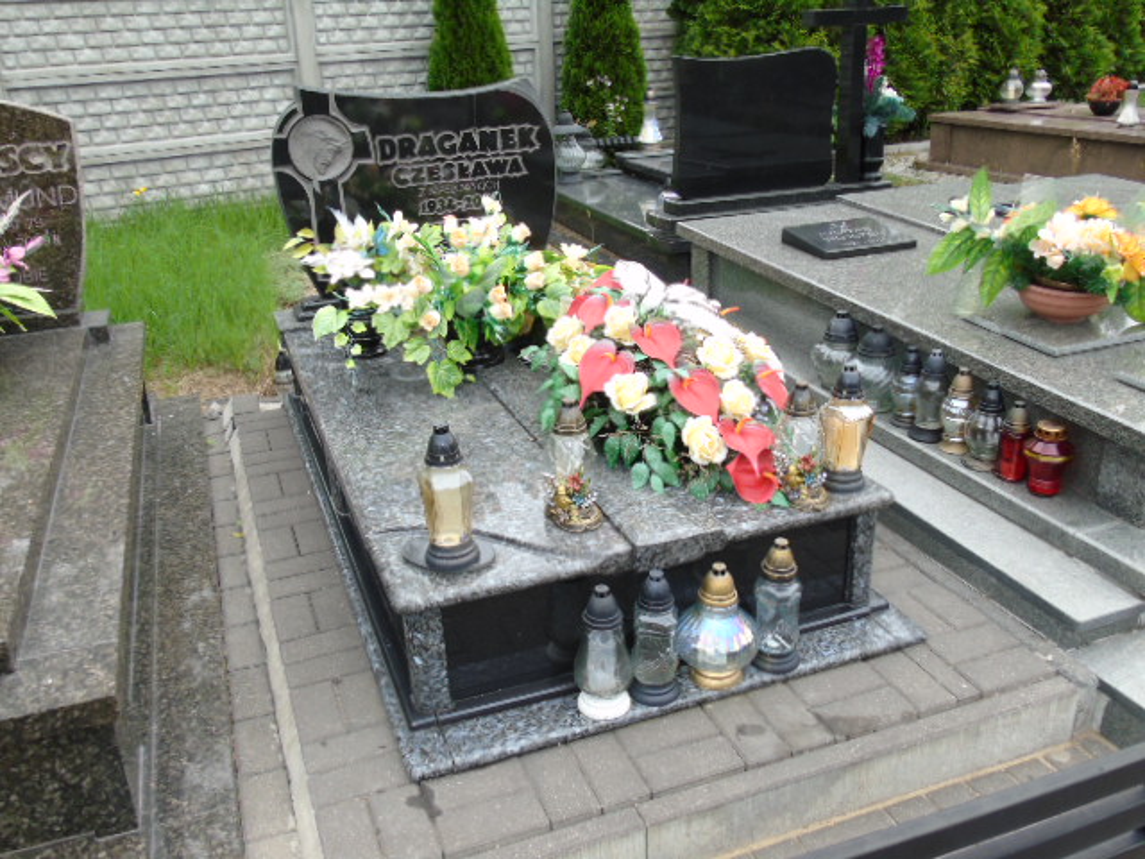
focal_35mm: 29
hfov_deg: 61.7
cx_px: 572
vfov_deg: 48.2
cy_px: 430
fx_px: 959
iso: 80
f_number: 3.6
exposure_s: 1/100
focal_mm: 5.2
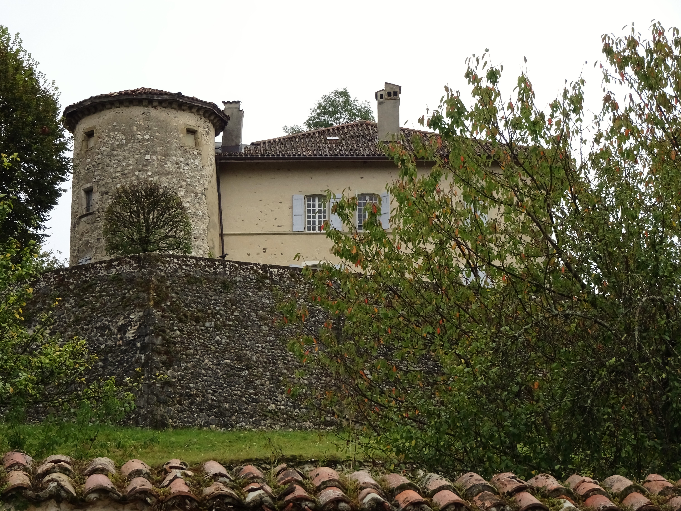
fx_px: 2577
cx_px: 340
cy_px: 256
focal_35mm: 131
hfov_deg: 15.1
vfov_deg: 11.3
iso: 250
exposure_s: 1/250
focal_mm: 22.38
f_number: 5.6
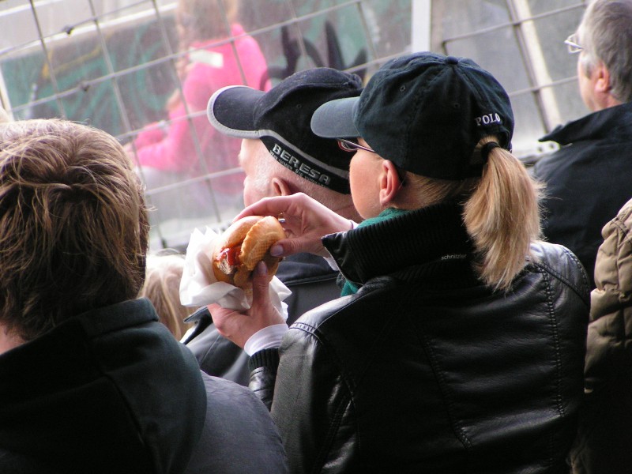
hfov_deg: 7.6
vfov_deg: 5.7
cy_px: 237
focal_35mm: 259
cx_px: 316
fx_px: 4729
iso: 200
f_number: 3.5
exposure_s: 1/160
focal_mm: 39.6
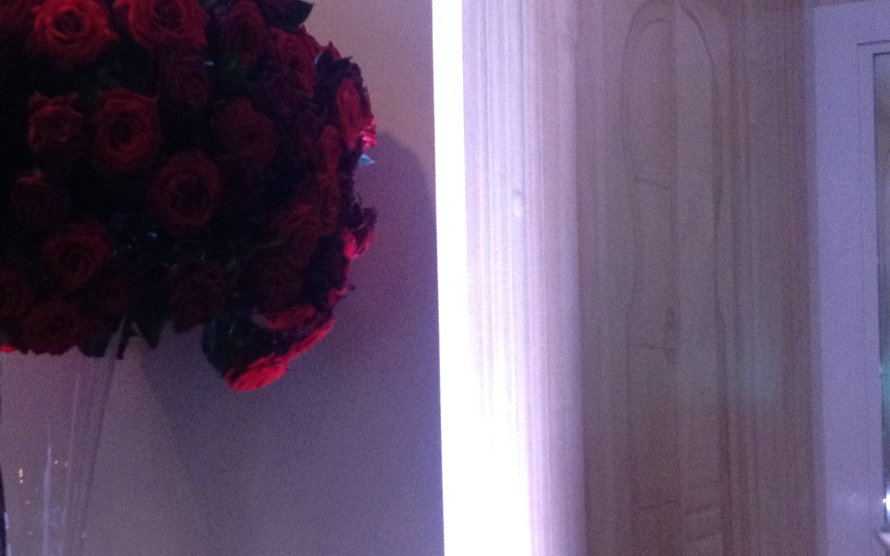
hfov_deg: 25.9
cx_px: 255
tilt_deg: +1.7
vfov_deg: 16.5
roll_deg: +1.0
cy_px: 382
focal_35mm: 79
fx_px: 1916
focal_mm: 4.28
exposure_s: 1/20
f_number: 2.4
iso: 250
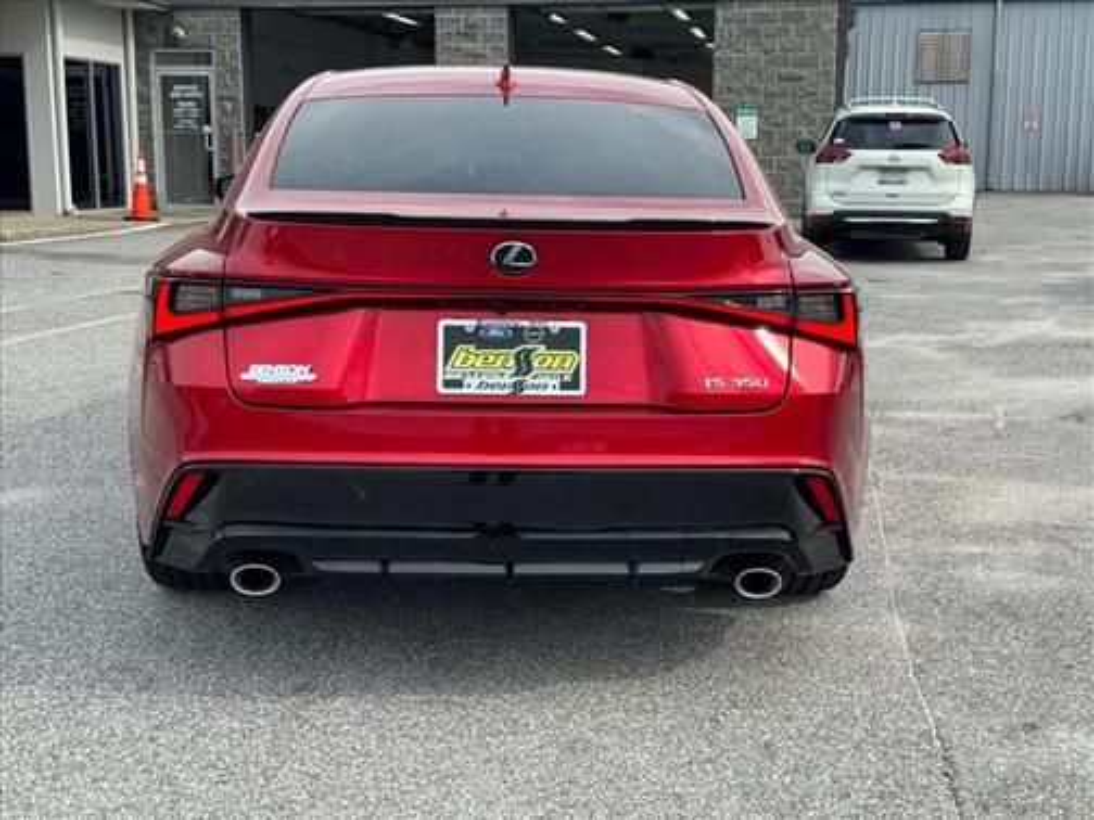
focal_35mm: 48
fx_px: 1517
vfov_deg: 30.3
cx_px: 547
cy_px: 410
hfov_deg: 39.7
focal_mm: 6.76
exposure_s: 1/1869
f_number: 1.78
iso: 64
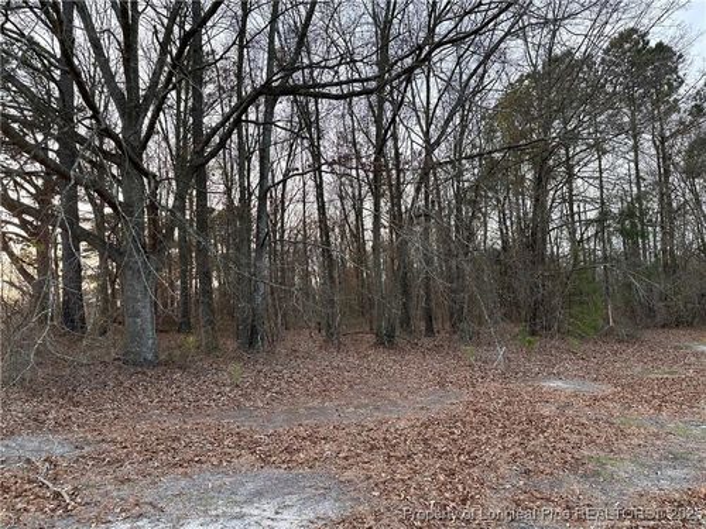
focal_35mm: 24
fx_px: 489
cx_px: 353
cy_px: 264
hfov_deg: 71.6
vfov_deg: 56.8
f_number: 1.78
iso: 80
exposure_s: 1/339
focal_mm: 6.86
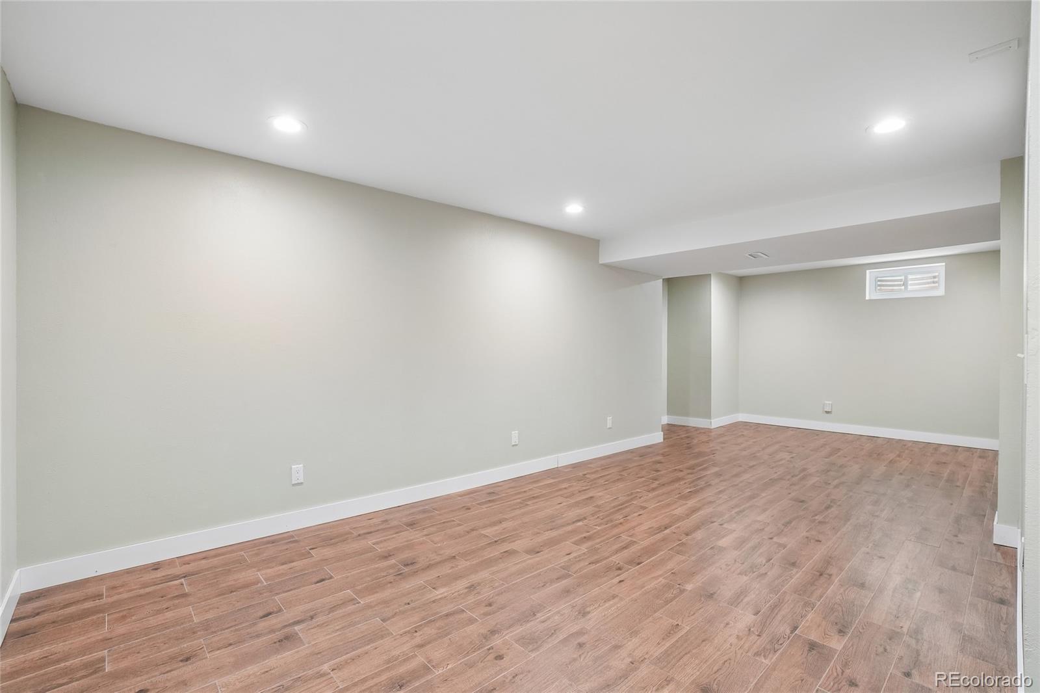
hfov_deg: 100.4
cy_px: 346
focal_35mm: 15
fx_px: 433
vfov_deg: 77.3
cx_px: 520
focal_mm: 10
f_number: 8
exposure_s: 1/13
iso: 400
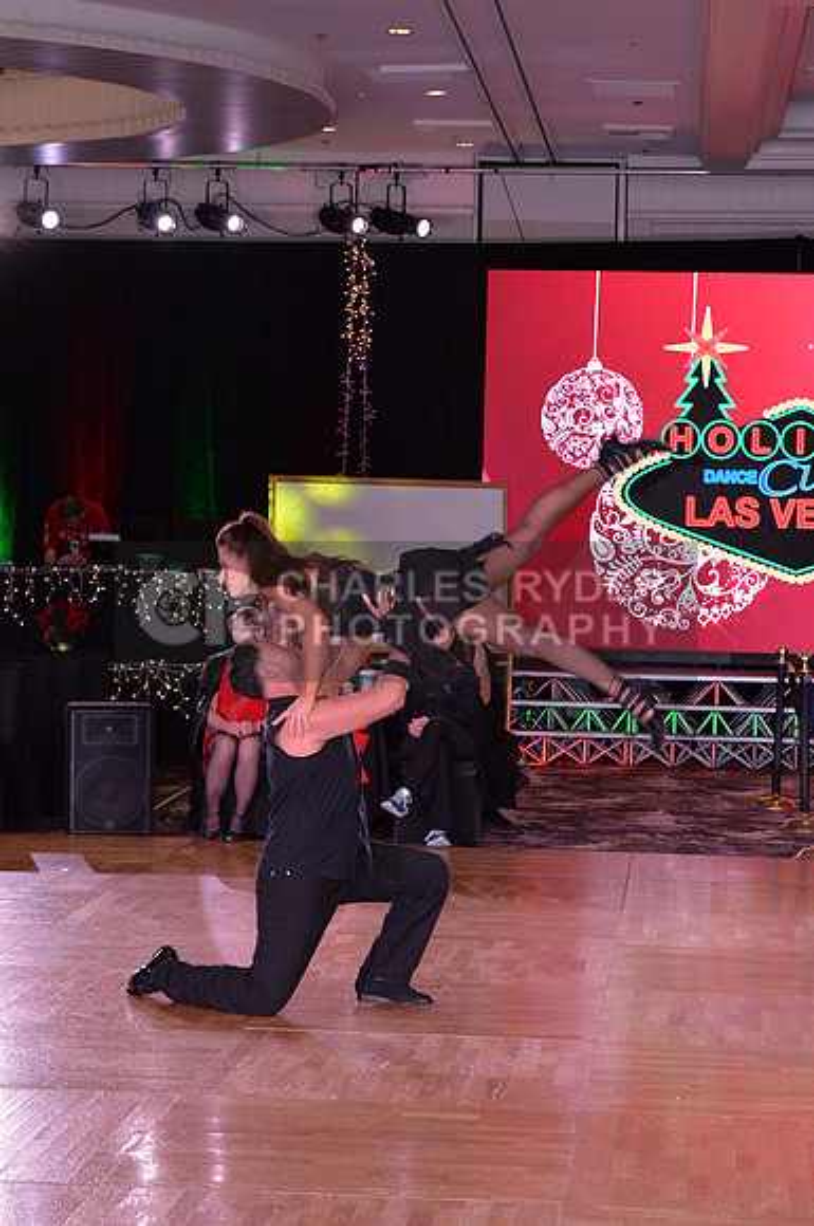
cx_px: 407
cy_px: 613
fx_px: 2925
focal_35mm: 86
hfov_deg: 15.8
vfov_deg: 23.7
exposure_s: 1/250
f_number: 7.1
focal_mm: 86
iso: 2000
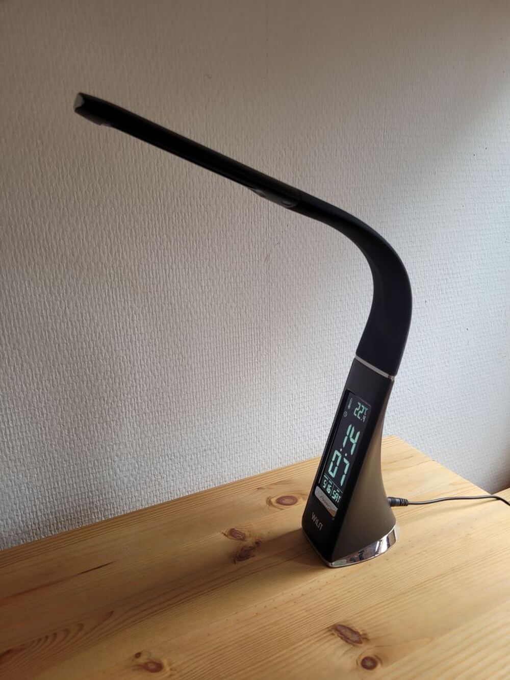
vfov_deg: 67.3
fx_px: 511
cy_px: 340
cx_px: 255
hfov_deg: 53.1
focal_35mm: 26
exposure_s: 1/120
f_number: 1.8
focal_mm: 5.4
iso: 50
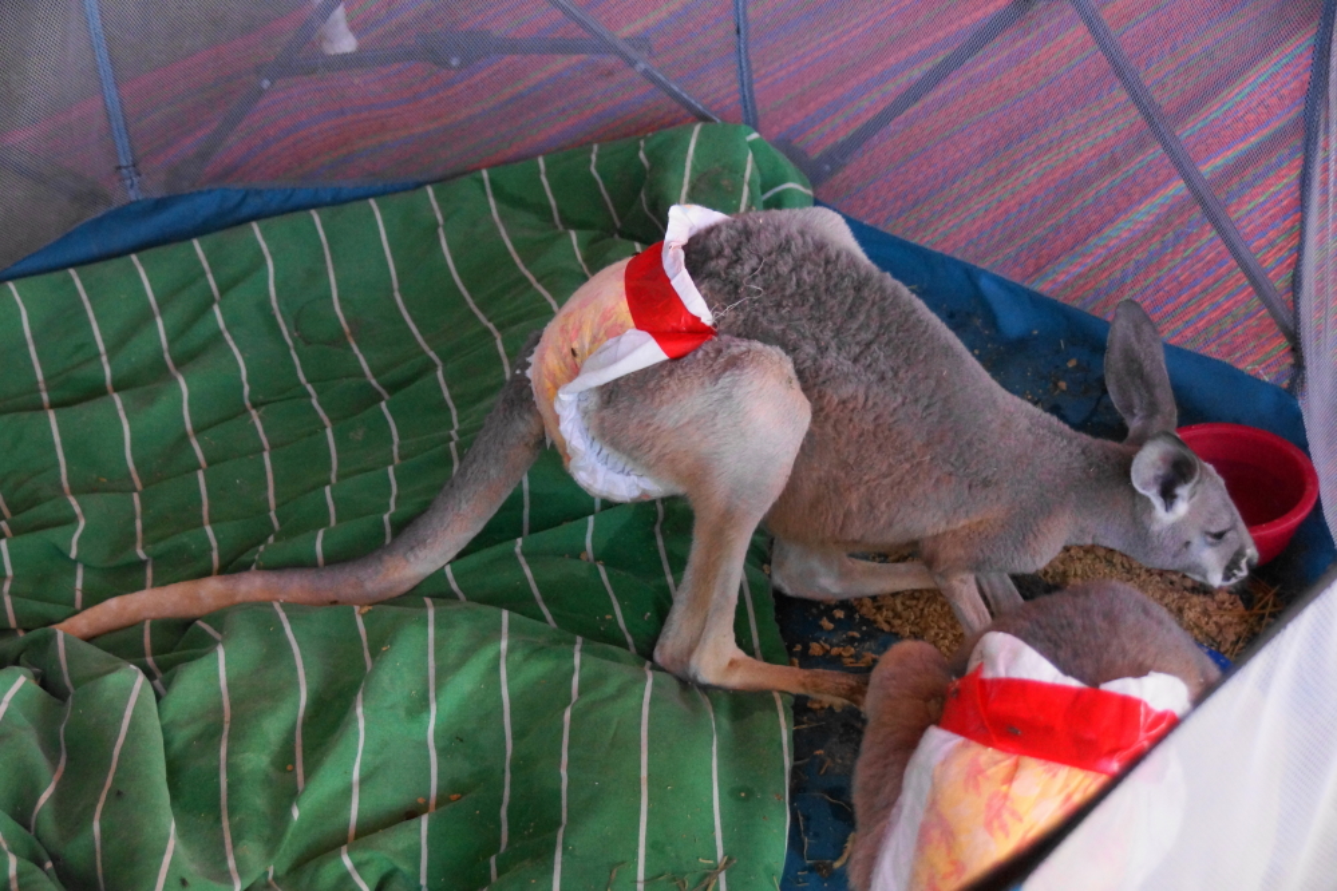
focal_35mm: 68
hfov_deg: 29.9
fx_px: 2507
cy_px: 446
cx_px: 668
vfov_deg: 20.2
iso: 1600
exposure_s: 1/50
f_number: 4.5
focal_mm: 45
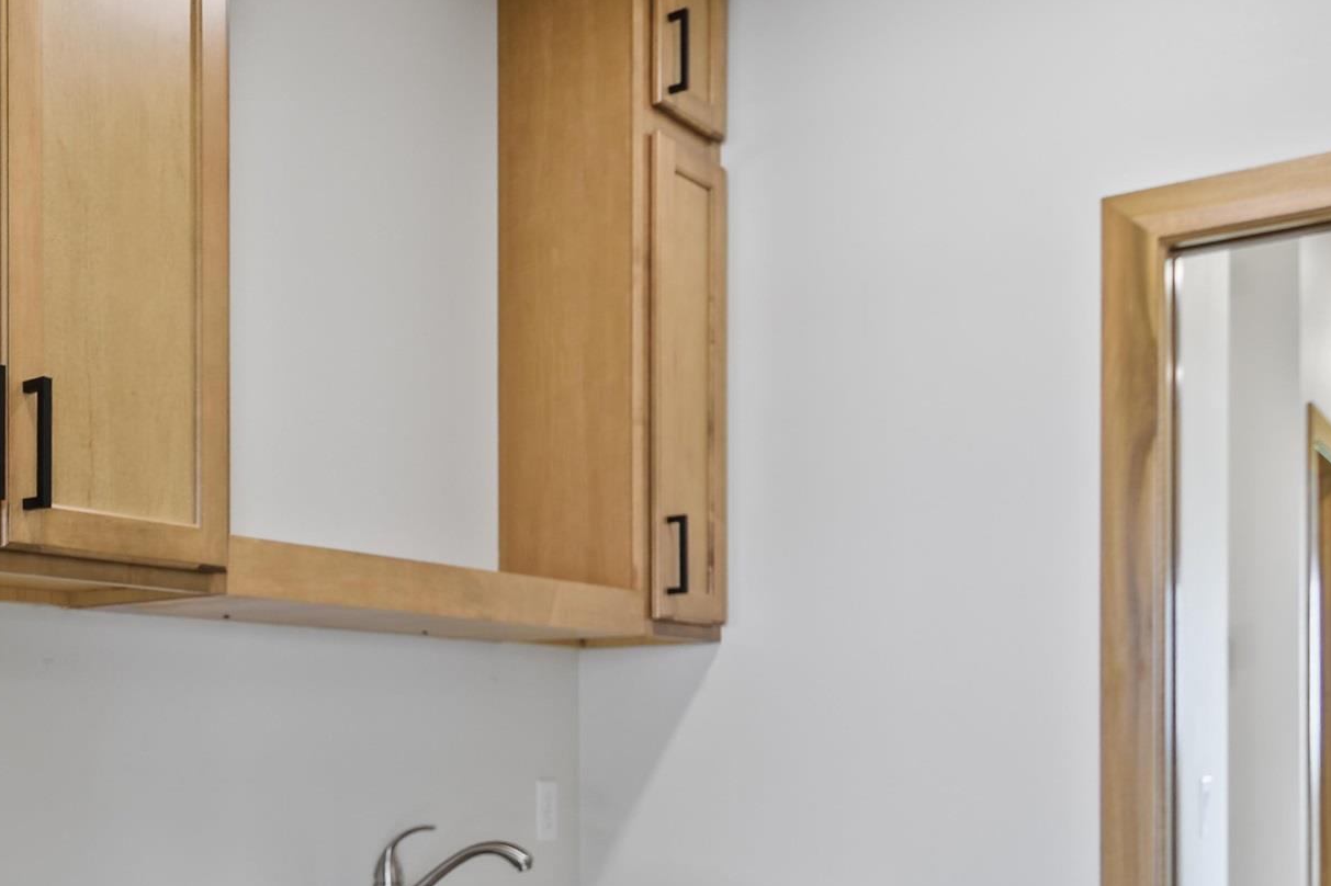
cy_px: 715
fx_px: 1404
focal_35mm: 38
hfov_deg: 47.0
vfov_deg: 33.9
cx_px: 202
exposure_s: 1/6
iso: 100
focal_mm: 10
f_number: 4
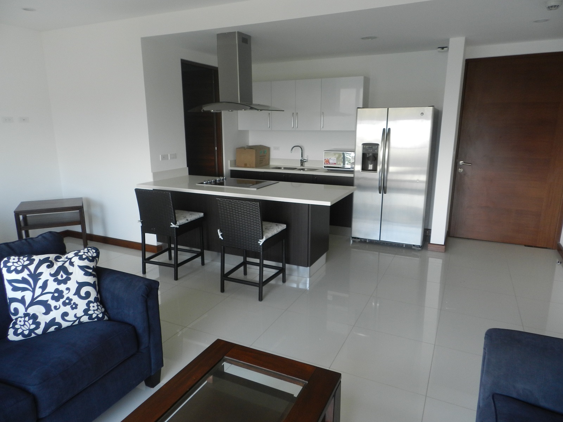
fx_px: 374
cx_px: 282
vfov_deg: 58.9
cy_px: 211
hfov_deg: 73.9
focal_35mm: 23
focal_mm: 4
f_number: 3.4
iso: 160
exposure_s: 1/30
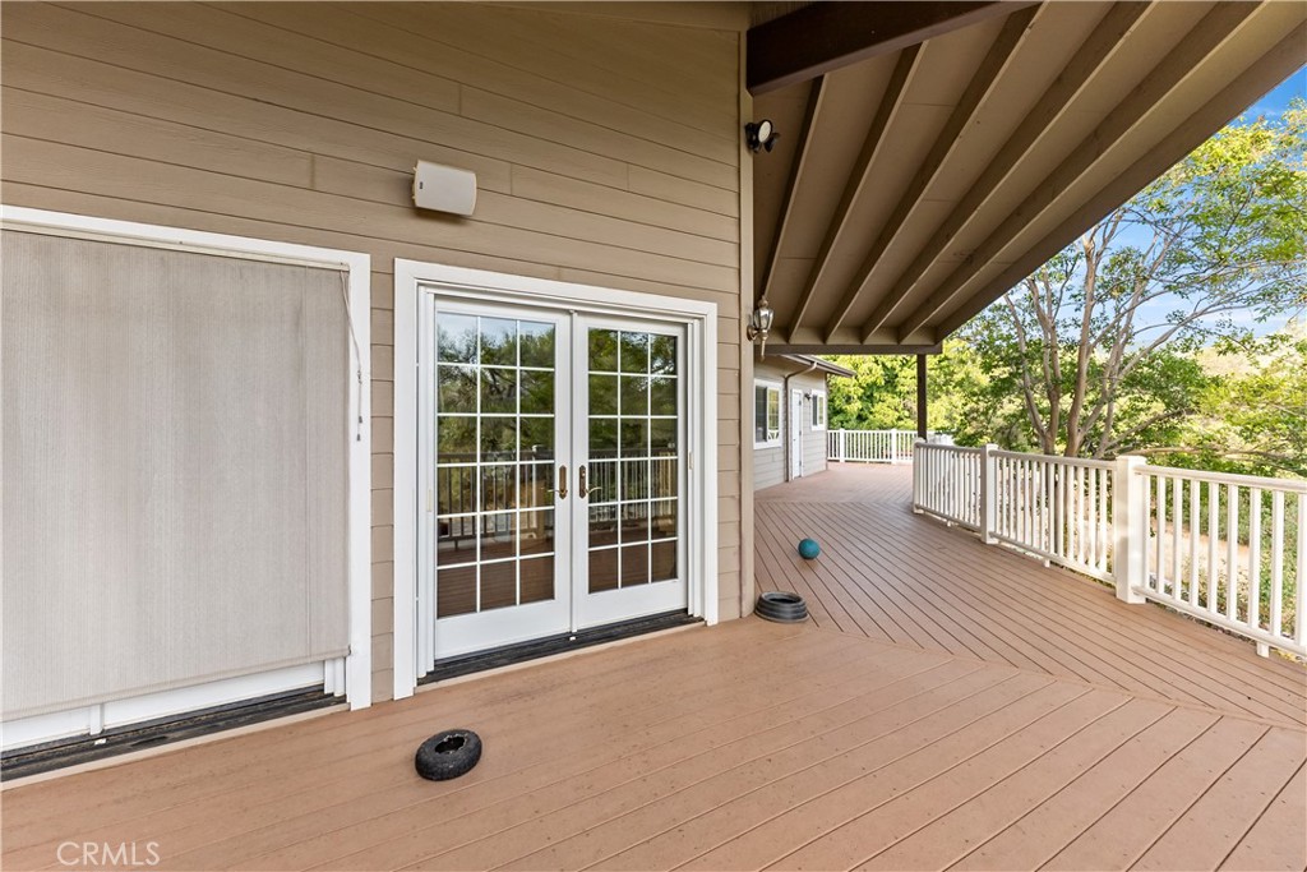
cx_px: 654
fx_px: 508
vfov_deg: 81.2
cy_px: 436
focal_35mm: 14
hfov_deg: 104.2
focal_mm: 14
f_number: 4
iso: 320
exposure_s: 1/160
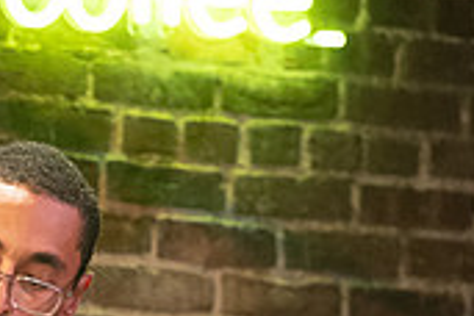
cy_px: 523
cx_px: -19
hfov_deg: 5.0
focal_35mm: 408
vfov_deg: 3.4
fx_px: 5372
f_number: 2.8
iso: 5000
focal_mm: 120
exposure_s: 1/400
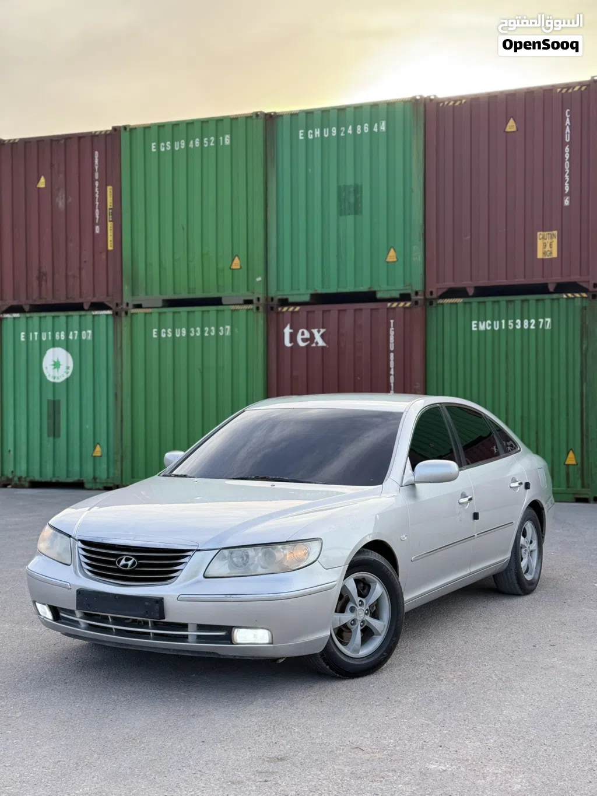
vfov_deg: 39.7
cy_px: 398
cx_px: 298
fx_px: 1104
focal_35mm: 48
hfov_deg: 30.3
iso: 80
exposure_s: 1/1330
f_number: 1.78
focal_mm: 6.76
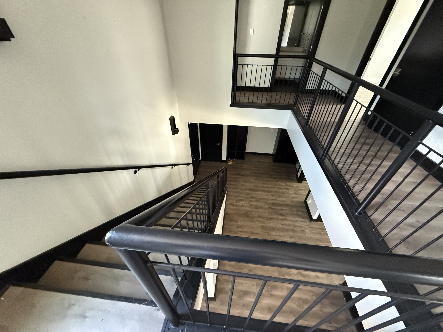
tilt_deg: -39.1
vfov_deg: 85.7
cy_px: 166
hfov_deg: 102.1
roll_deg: -1.7
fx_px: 179
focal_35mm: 14
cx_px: 222
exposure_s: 1/60
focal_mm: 2.22
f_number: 2.2
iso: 1000
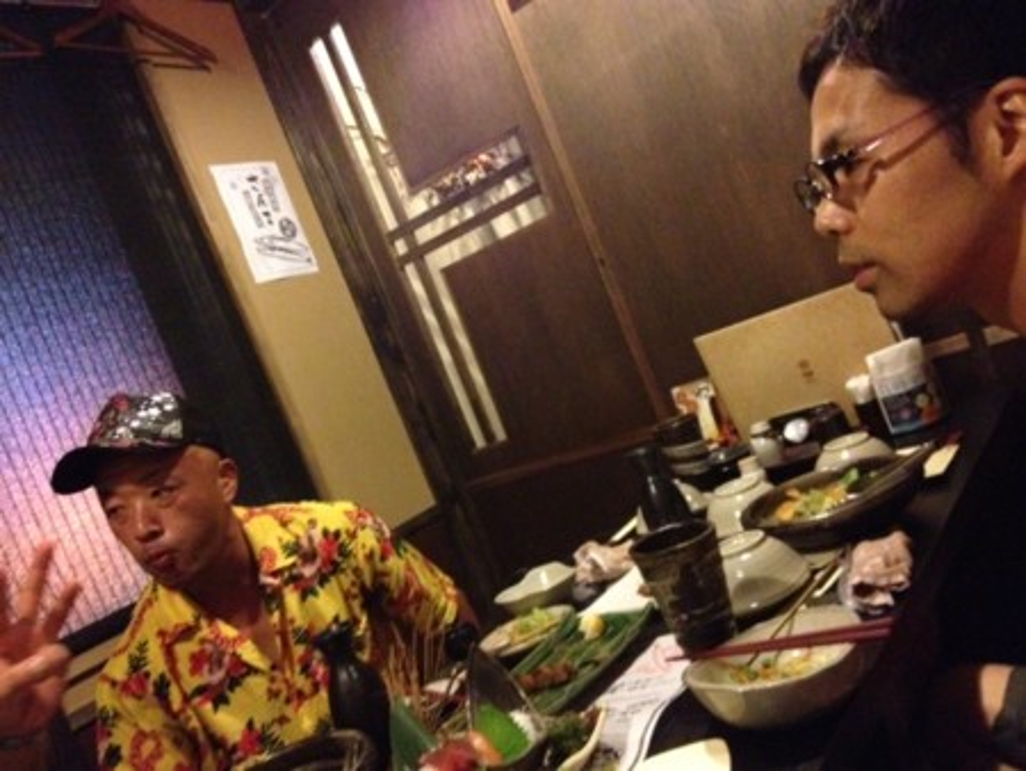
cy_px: 386
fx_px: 1038
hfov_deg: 52.6
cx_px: 513
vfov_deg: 40.7
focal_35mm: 35
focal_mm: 4.28
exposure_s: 1/15
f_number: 2.4
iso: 800
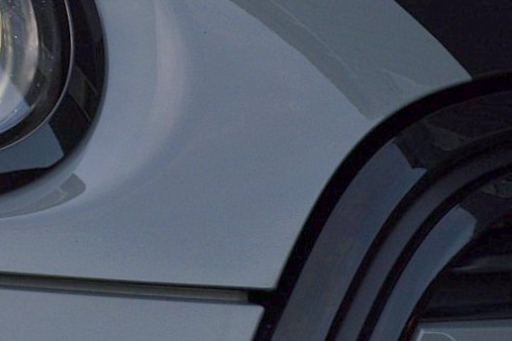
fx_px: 3482
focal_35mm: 245
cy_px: -40
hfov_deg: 8.3
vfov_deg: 5.6
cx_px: -207
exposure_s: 1/60
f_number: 8
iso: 400
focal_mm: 52
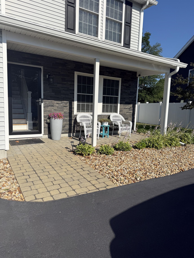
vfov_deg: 71.6
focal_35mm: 24
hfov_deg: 56.8
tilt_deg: -7.5
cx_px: 97
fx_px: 179
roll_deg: -2.5
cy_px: 129
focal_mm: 6.76
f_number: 1.78
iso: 80
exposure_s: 1/5714
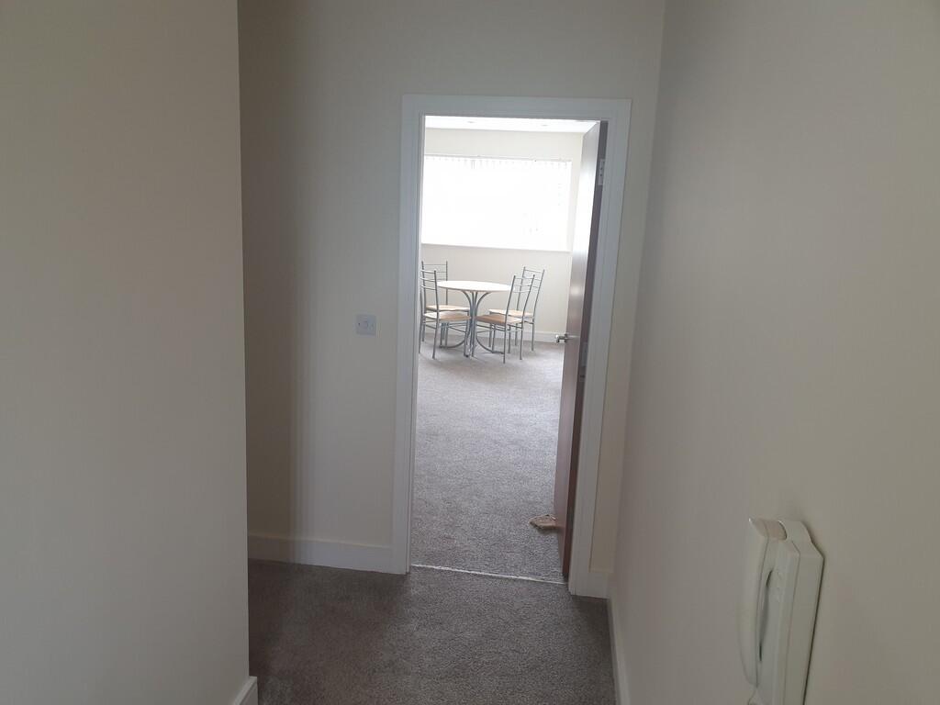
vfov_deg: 53.1
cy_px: 352
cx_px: 470
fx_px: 706
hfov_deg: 67.3
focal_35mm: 26
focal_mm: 4.3
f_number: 2.4
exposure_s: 1/24
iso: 250
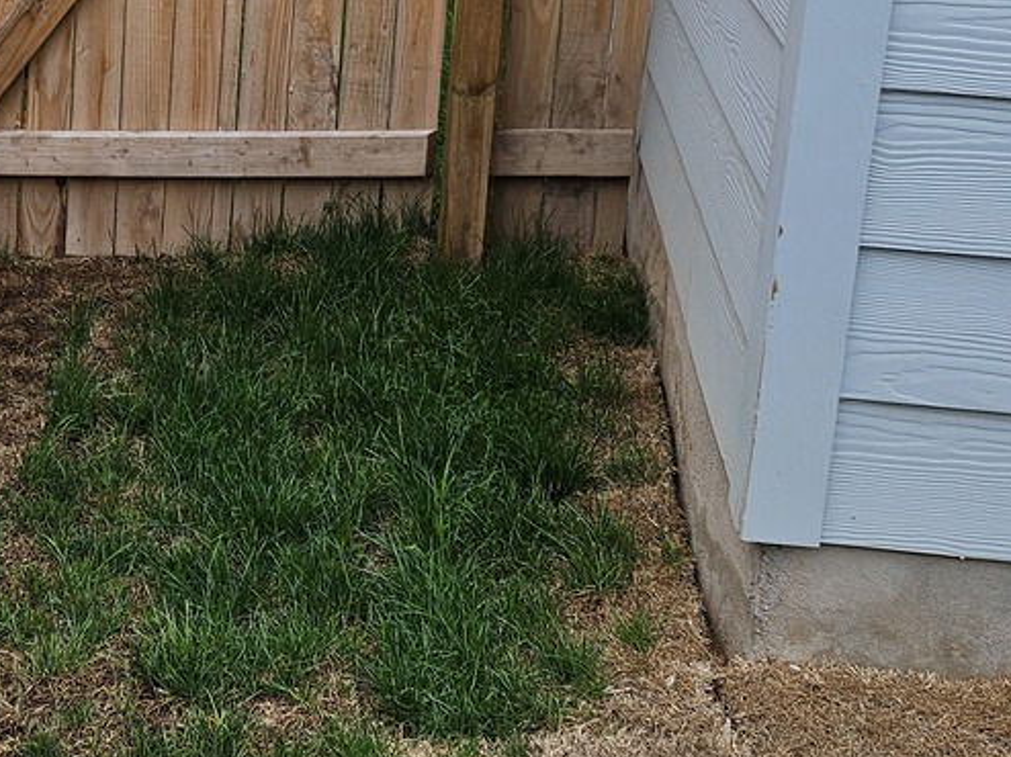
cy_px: 102
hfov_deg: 27.2
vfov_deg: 20.6
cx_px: 201
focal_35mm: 70
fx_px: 2043
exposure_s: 1/189
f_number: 1.8
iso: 50
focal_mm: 5
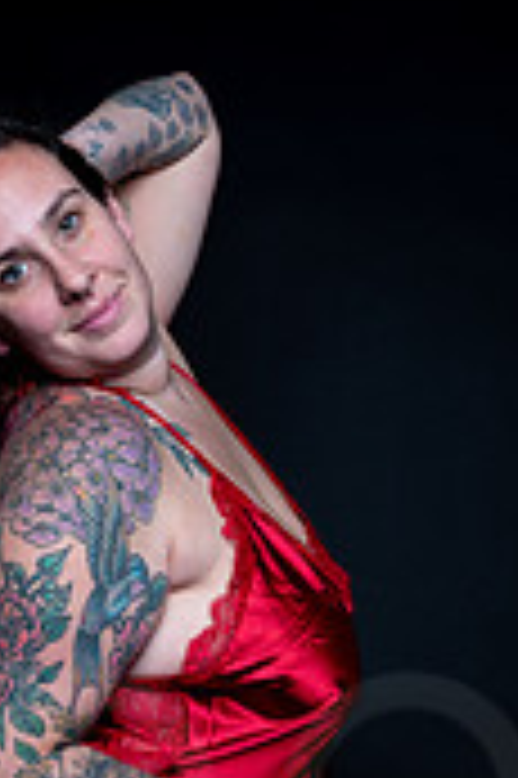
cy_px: 796
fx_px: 1968
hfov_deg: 14.9
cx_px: 126
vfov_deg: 21.5
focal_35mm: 91
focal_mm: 35
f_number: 10
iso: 100
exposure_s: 1/160
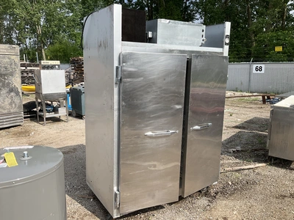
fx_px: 246
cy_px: 110
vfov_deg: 48.2
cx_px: 147
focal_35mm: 29
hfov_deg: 61.7
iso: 25
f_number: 1.8
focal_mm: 3
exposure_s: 1/1626
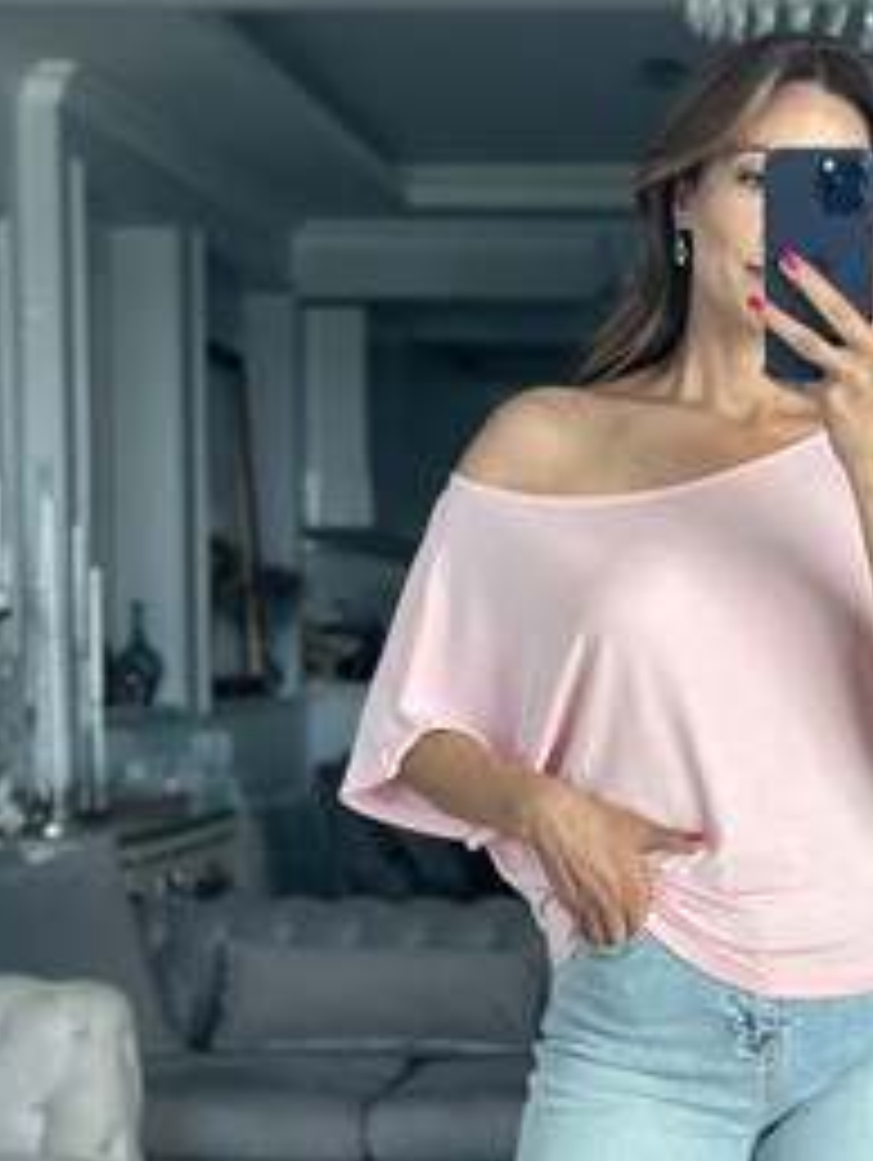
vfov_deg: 20.7
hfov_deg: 15.7
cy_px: 873
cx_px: 657
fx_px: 3156
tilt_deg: -19.8
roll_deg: +0.1
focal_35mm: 94
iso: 100
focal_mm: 6.86
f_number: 1.78
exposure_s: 1/172
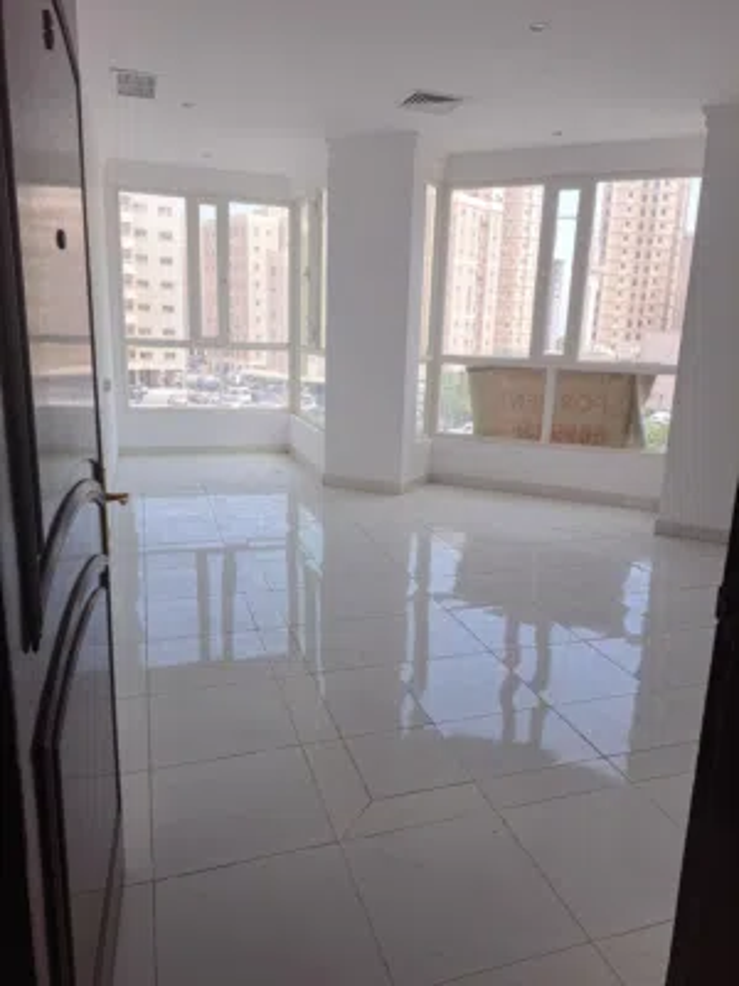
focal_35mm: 24
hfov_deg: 56.8
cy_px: 493
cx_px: 370
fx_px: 683
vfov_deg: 71.6
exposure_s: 1/171
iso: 50
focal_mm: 5.23
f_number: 1.8
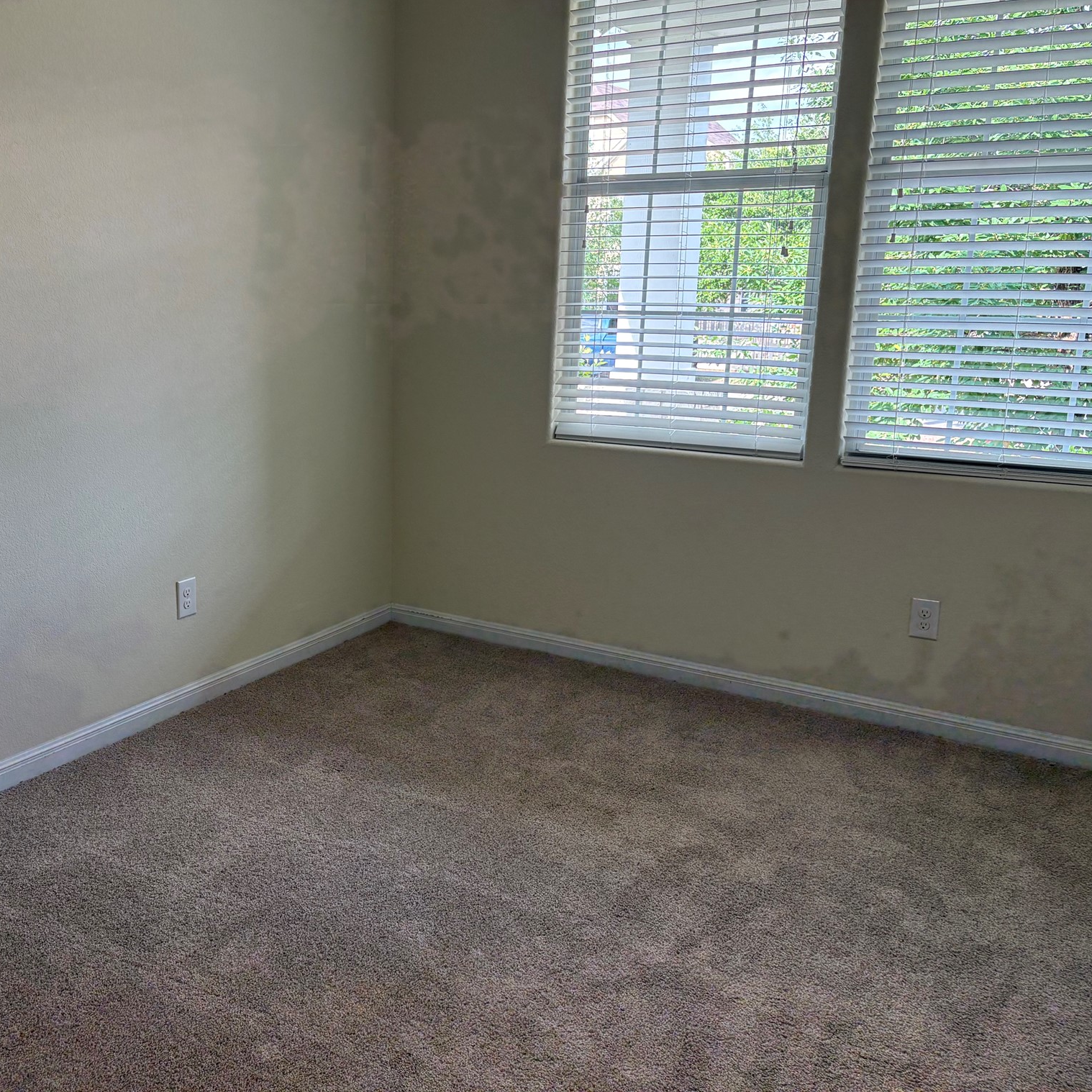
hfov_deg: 51.9
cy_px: 540
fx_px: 1106
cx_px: 401
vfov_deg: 52.5
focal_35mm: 31
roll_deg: -0.4
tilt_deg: -12.2
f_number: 1.6
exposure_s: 1/120
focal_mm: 5.96
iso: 125
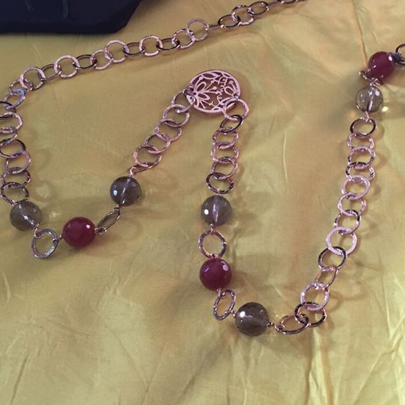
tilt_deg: -49.8
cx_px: 280
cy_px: 168
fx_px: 635
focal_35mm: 48
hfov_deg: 34.9
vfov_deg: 35.3
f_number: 2.2
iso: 160
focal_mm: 4.15
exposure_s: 1/33
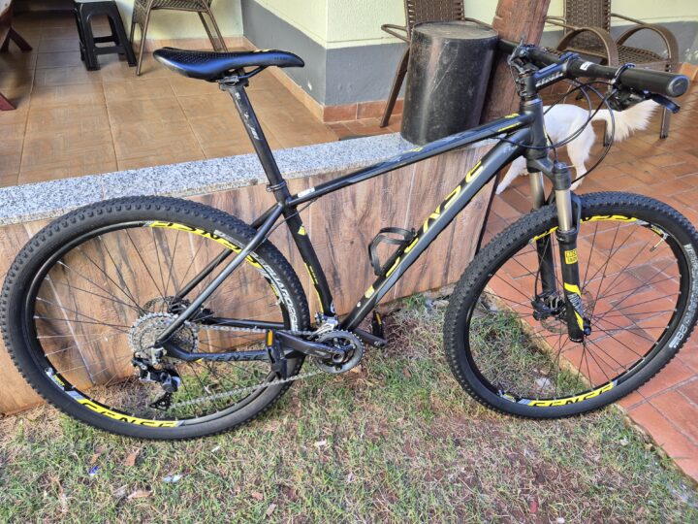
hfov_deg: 73.9
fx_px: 464
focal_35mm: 23
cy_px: 262
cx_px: 349
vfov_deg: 58.9
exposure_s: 1/180
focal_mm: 5.4
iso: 125
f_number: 1.8
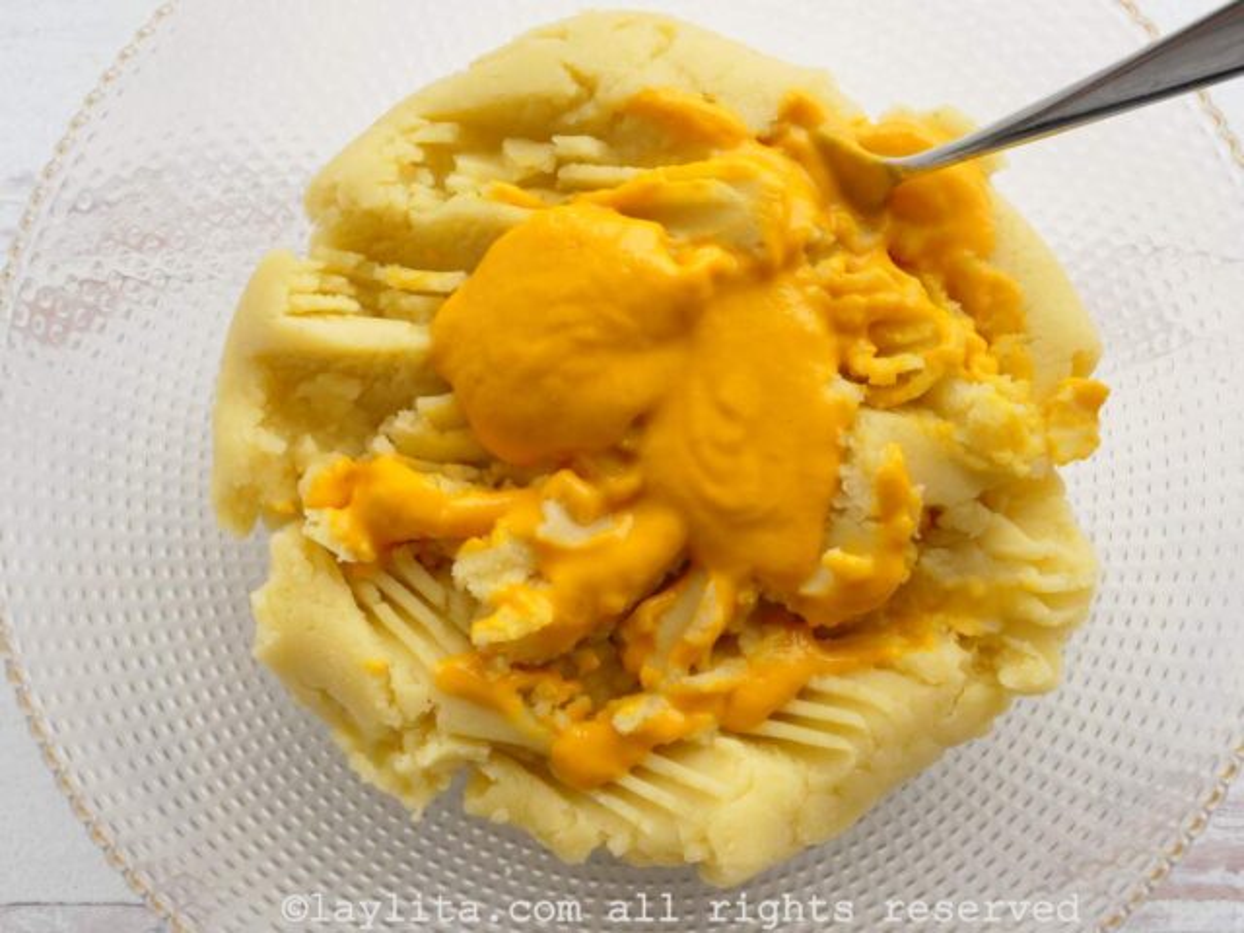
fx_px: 1581
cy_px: 466
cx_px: 622
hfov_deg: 42.9
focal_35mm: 44
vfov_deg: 32.9
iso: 320
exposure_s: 1/60
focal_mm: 22
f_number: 6.3
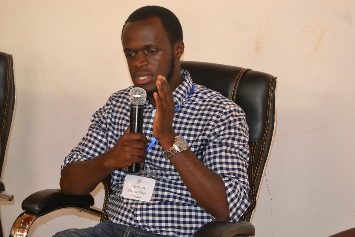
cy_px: 118
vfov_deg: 16.6
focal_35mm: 82
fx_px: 814
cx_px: 178
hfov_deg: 24.6
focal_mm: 55
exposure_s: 1/60
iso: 2200
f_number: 5.6
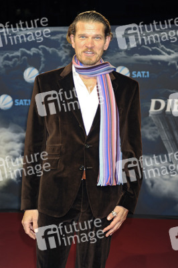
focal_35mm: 70
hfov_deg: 19.4
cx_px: 89
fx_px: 520
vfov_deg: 28.9
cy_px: 134
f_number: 4
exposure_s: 1/160
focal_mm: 70
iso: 500
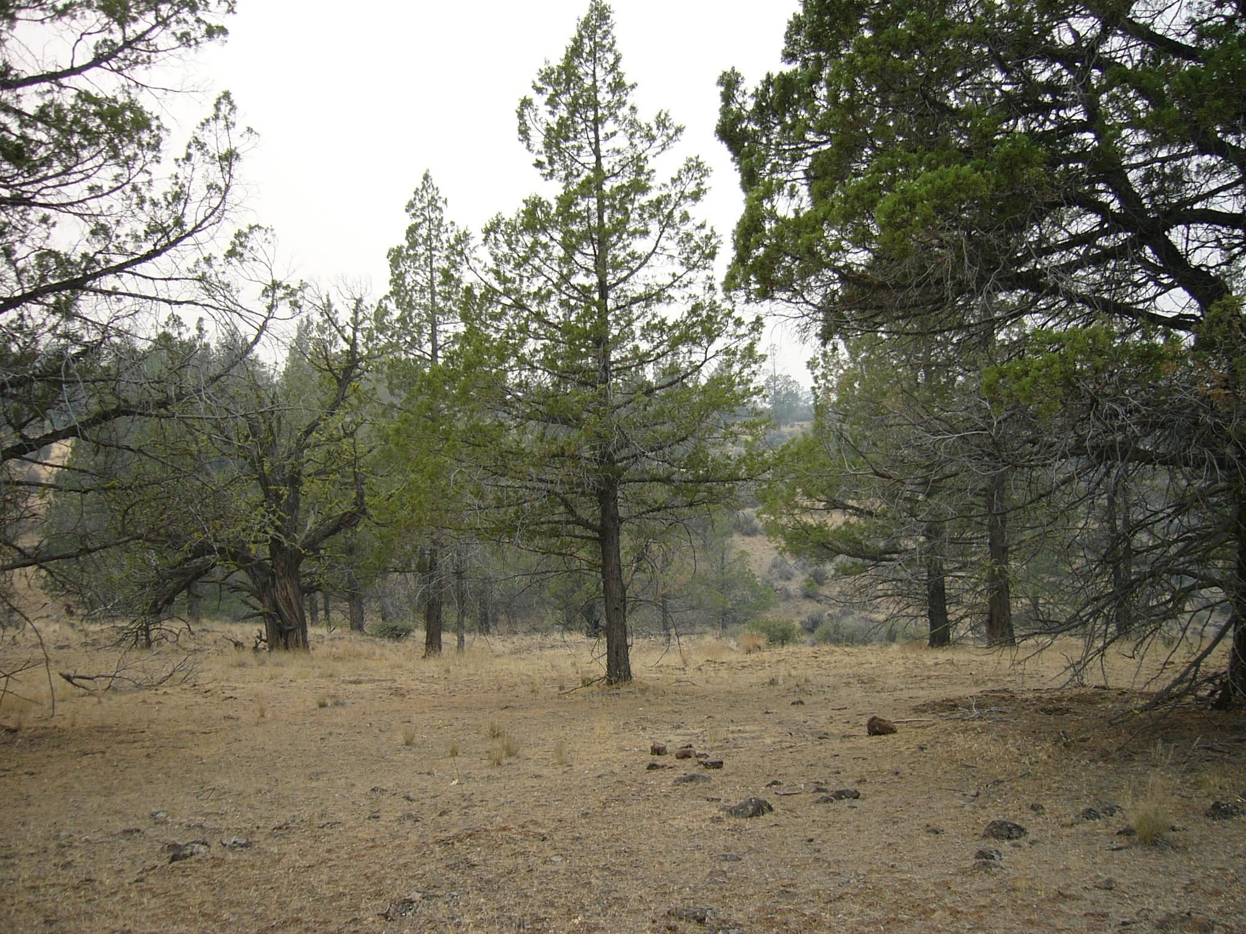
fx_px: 1260
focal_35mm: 35
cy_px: 467
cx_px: 623
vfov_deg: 40.7
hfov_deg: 52.6
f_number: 2.8
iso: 50
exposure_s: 1/125
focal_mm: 5.8
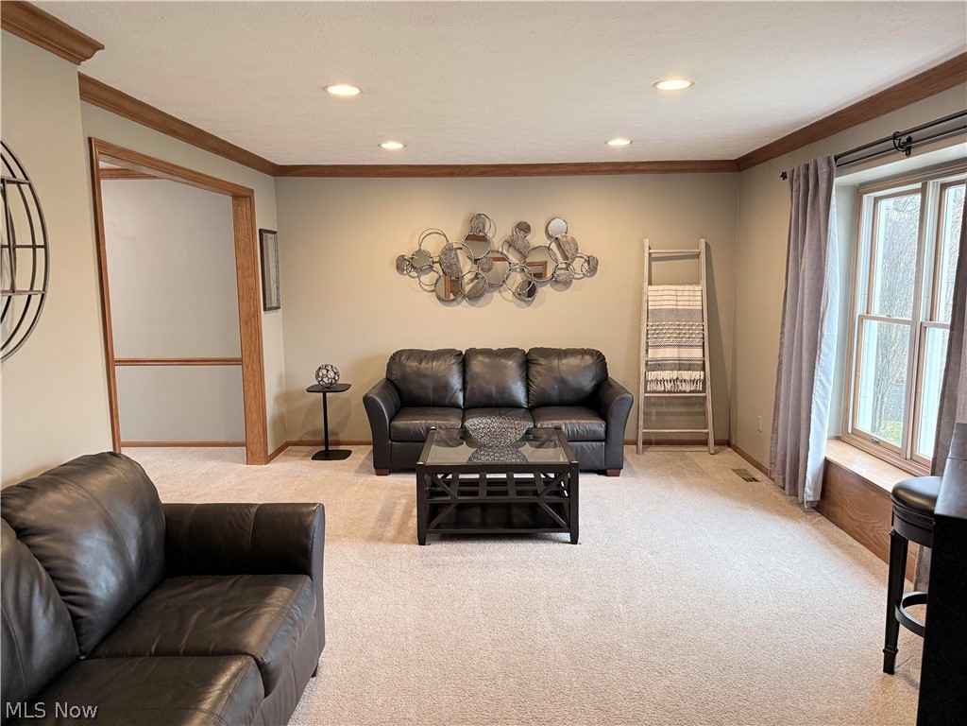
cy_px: 363
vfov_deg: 56.8
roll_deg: +0.0
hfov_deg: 71.6
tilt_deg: -7.7
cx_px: 484
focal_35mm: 24
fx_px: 670
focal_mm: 6.76
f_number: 1.78
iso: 250
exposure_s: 1/60
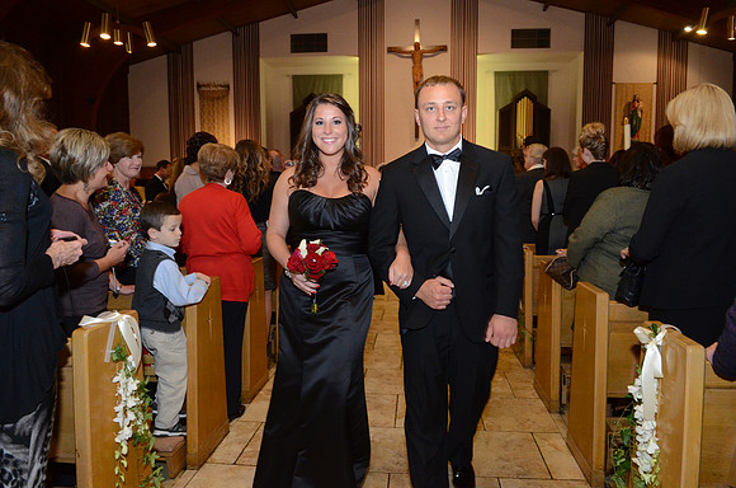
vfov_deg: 50.2
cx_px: 368
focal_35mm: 26
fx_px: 520
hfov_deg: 70.6
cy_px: 244
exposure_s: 1/60
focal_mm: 17
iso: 2000
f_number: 5.6
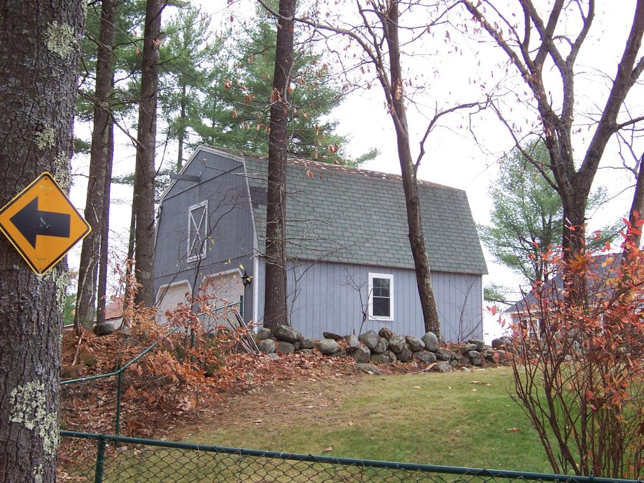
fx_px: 912
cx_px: 322
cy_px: 242
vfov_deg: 29.7
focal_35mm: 49
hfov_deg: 38.9
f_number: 4
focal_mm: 8.2
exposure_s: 1/45
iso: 100
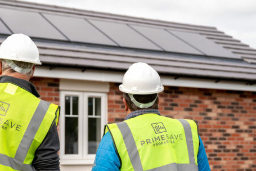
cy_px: 114
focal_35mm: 71
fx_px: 505
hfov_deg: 28.3
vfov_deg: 19.2
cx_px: 96
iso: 100
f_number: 3.2
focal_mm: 42.1
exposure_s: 1/1250
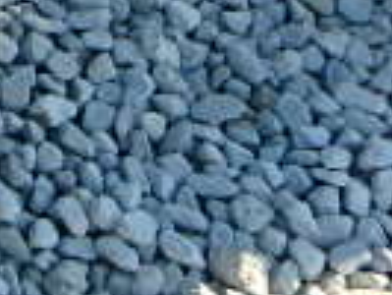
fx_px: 1145
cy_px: -389
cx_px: -480
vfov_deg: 12.1
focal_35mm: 101
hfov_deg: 14.5
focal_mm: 3.7
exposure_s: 1/320
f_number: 3.5
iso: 125
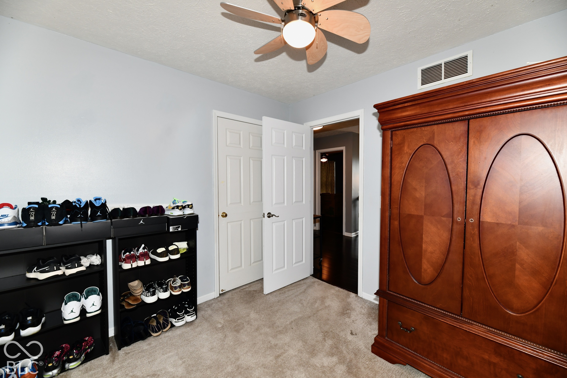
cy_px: 189
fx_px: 220
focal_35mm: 14
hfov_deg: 104.3
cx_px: 284
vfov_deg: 81.2
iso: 640
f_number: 6.3
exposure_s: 1/60
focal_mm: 14
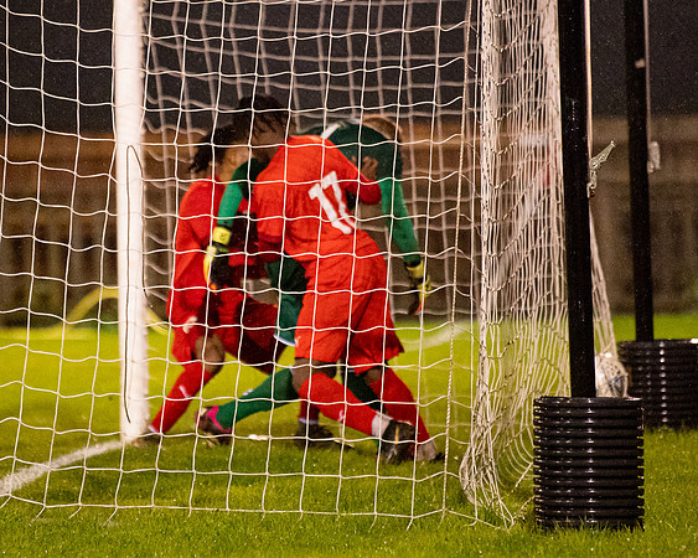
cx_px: 239
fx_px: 7733
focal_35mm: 374
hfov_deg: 5.2
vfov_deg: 4.1
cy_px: 271
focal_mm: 200
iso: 8000
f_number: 2.8
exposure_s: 1/1250
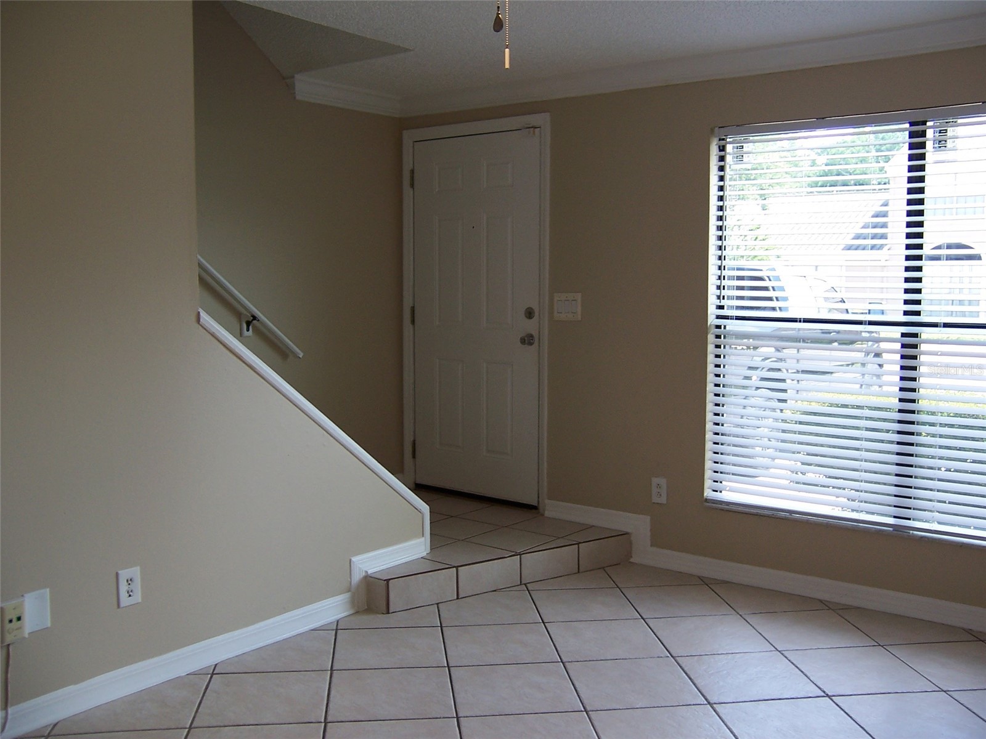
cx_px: 493
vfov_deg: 42.9
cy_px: 370
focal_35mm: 33
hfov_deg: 55.4
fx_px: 940
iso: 80
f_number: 2.8
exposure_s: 1/60
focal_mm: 5.5
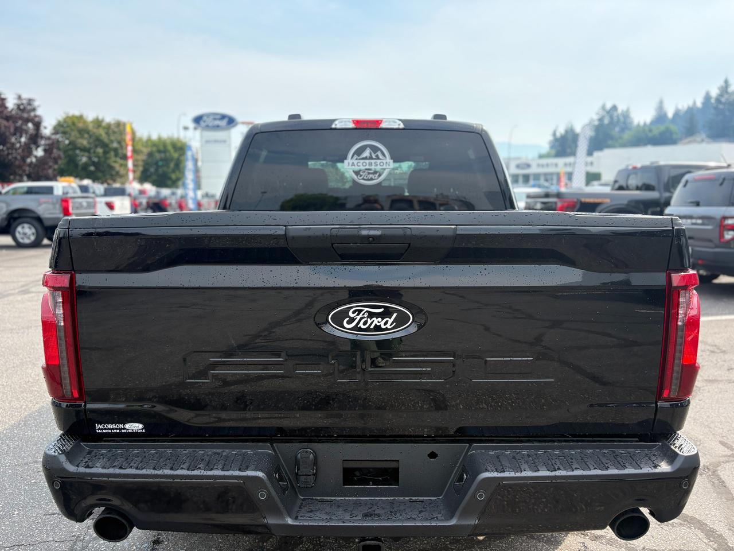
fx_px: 551
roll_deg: -0.3
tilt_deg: -6.3
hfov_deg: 67.3
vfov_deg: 53.1
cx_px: 367
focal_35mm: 26
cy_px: 276
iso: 64
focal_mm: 5.96
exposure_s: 1/1953
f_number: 1.6
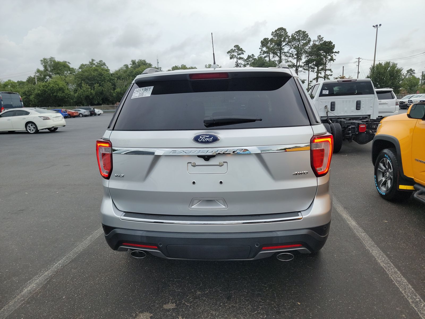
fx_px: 295
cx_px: 212
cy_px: 160
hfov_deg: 71.6
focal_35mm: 24
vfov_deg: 56.8
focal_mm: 6.7
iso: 50
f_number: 1.8
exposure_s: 1/144
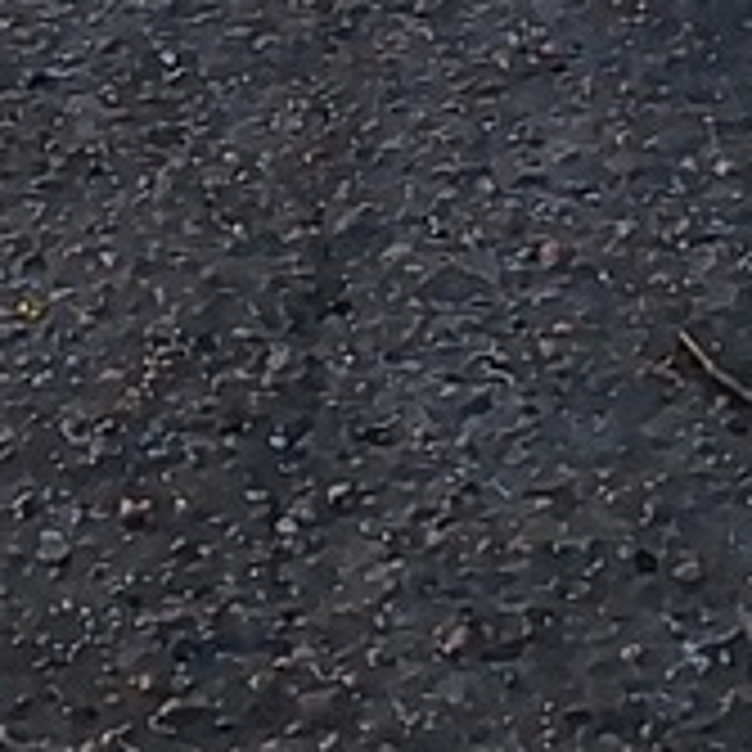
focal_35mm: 195
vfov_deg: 7.4
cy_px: -1864
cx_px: 369
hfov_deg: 9.0
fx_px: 4793
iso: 40
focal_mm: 5.54
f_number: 1.8
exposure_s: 1/863
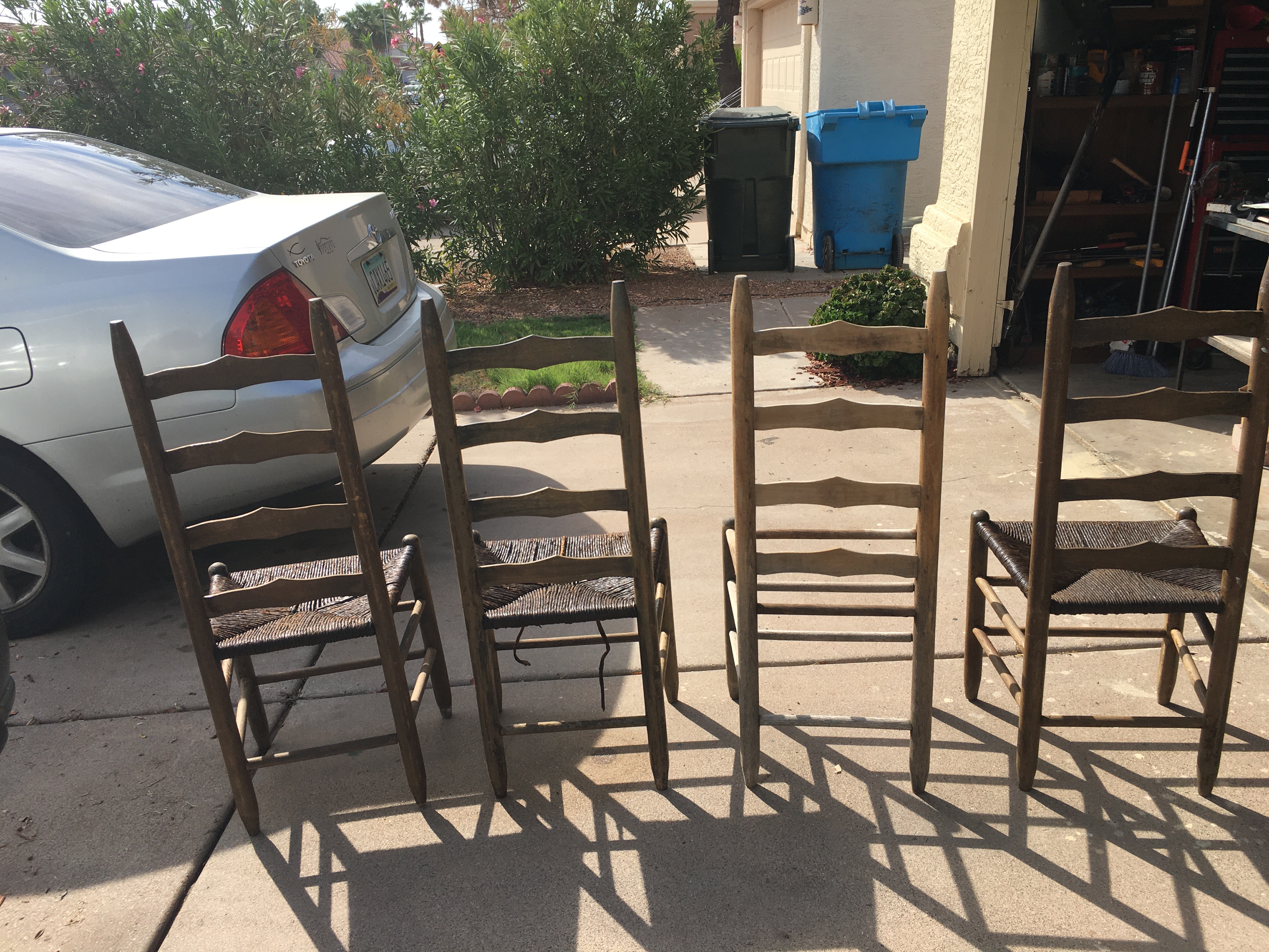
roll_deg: +2.3
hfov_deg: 61.7
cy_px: 476
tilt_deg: -17.7
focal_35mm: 29
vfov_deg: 48.2
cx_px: 634
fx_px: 1063
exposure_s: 1/950
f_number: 2.2
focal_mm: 4.15
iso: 25
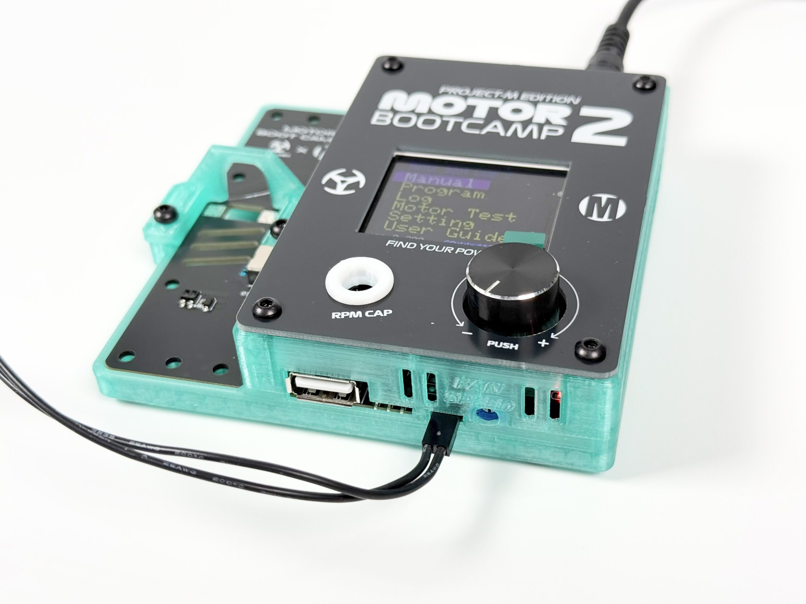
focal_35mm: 48
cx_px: 403
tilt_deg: -40.1
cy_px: 302
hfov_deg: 39.7
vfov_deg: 30.3
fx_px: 1118
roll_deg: +3.5
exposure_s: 1/366
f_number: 1.78
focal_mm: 6.76
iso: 100
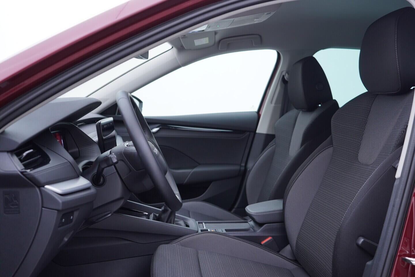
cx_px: 208
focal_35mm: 36
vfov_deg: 36.9
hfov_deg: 53.1
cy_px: 138
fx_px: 415
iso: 125
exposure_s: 1/40
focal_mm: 24
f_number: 2.8
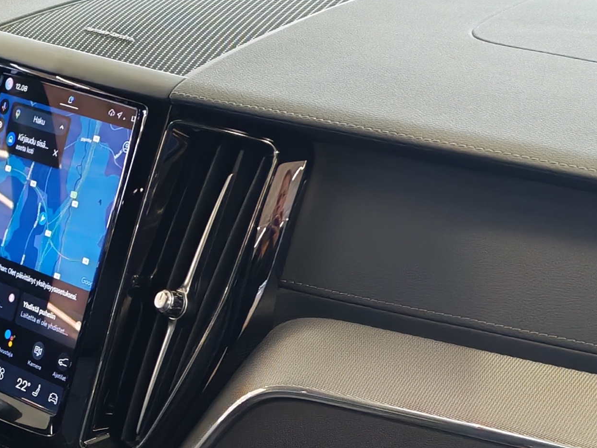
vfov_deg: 13.1
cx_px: 142
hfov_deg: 17.9
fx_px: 1880
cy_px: 572
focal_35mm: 109
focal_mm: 6.12
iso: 859
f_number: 1.9
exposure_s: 1/50
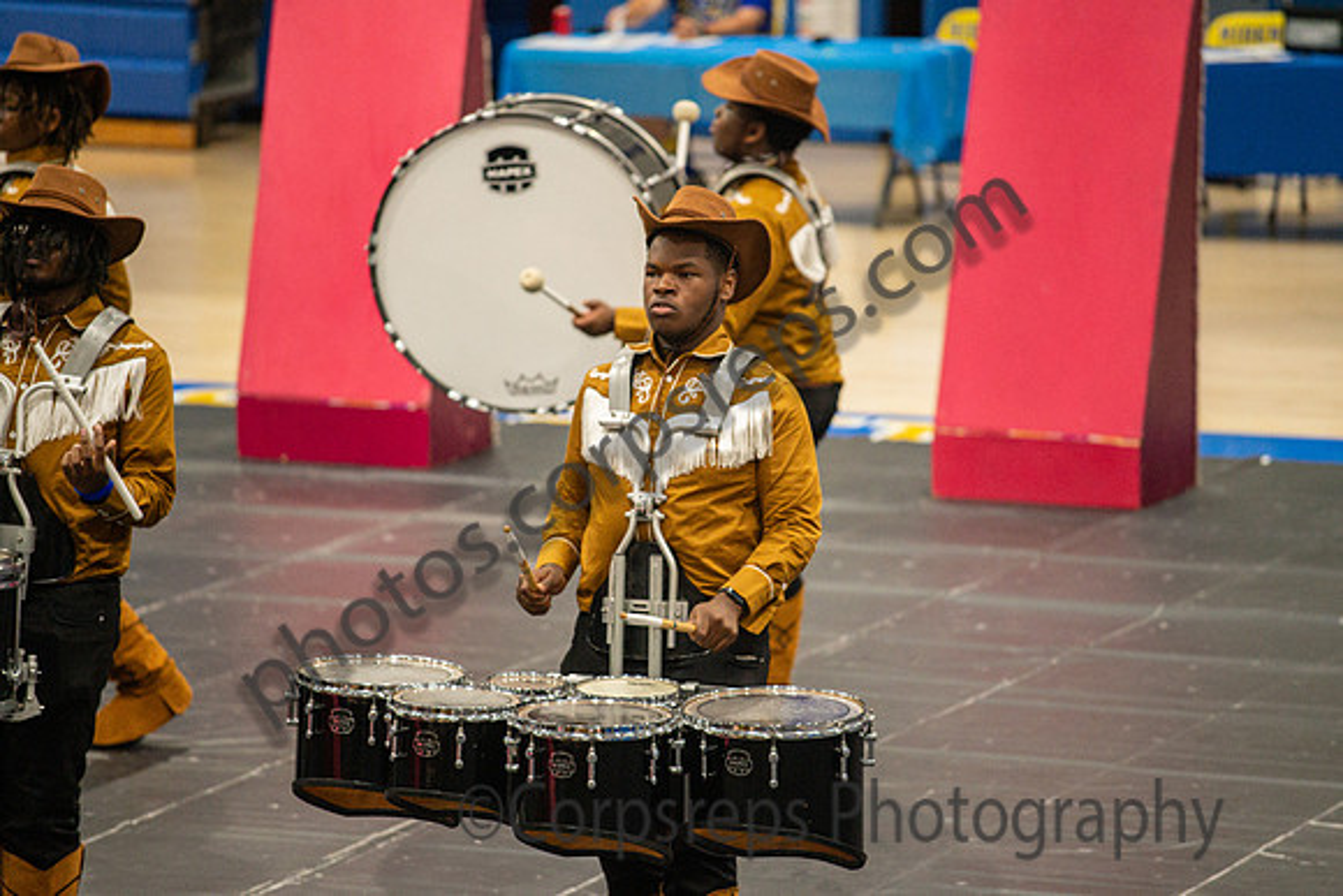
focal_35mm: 200
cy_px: 448
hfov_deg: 10.3
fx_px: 7463
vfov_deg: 6.9
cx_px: 672
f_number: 4
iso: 6400
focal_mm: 200
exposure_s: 1/500
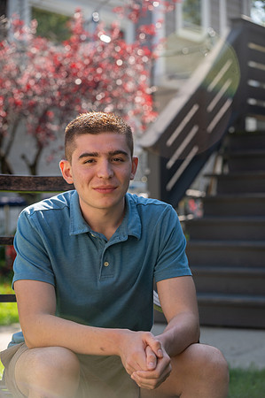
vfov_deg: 23.7
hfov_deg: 15.9
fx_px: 952
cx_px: 132
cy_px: 199
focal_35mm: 86
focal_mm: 86
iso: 250
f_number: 4
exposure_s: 1/400
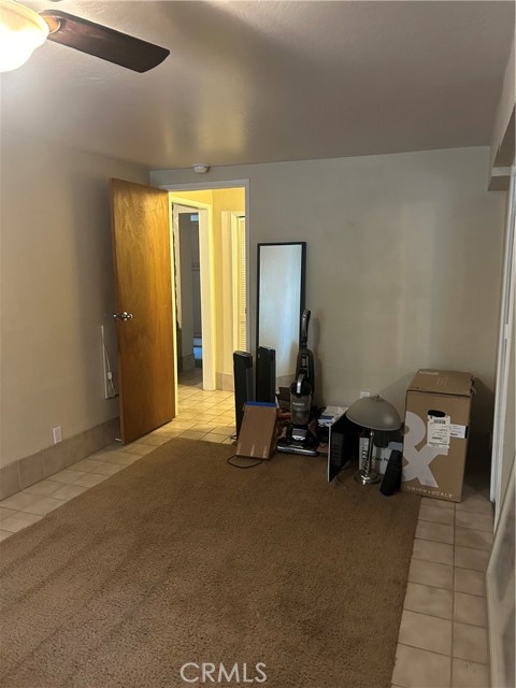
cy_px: 344
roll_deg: -0.6
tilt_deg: -8.1
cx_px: 258
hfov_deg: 53.1
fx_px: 517
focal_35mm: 26
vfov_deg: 67.3
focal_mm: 5.7
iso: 400
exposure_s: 1/40
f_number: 1.5
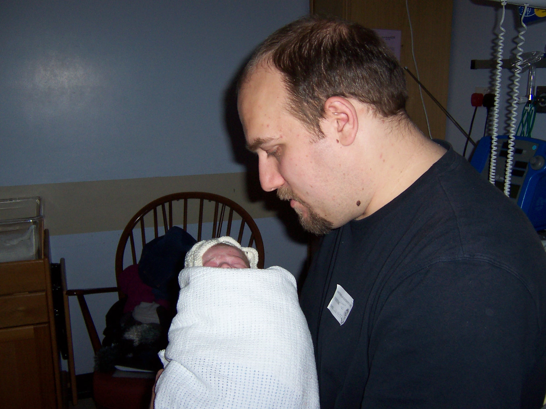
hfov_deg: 51.4
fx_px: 568
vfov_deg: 39.7
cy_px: 204
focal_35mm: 36
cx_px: 273
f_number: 2.8
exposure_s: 1/60
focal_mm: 5.6
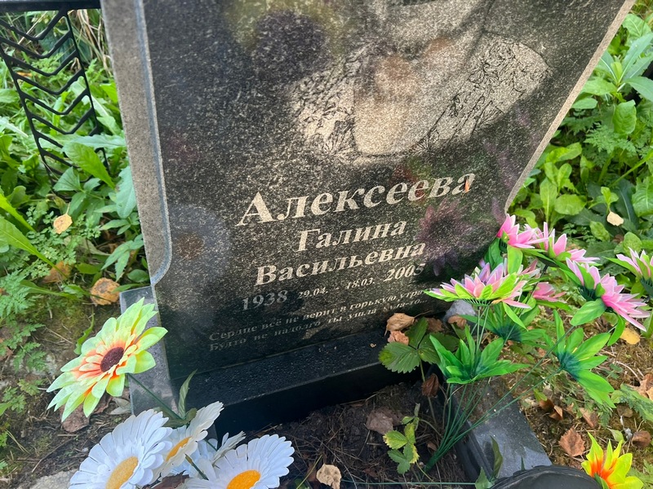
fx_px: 490
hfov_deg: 67.3
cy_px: 244
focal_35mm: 26
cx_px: 326
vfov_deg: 53.1
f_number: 1.5
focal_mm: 5.7
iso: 40
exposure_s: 1/121
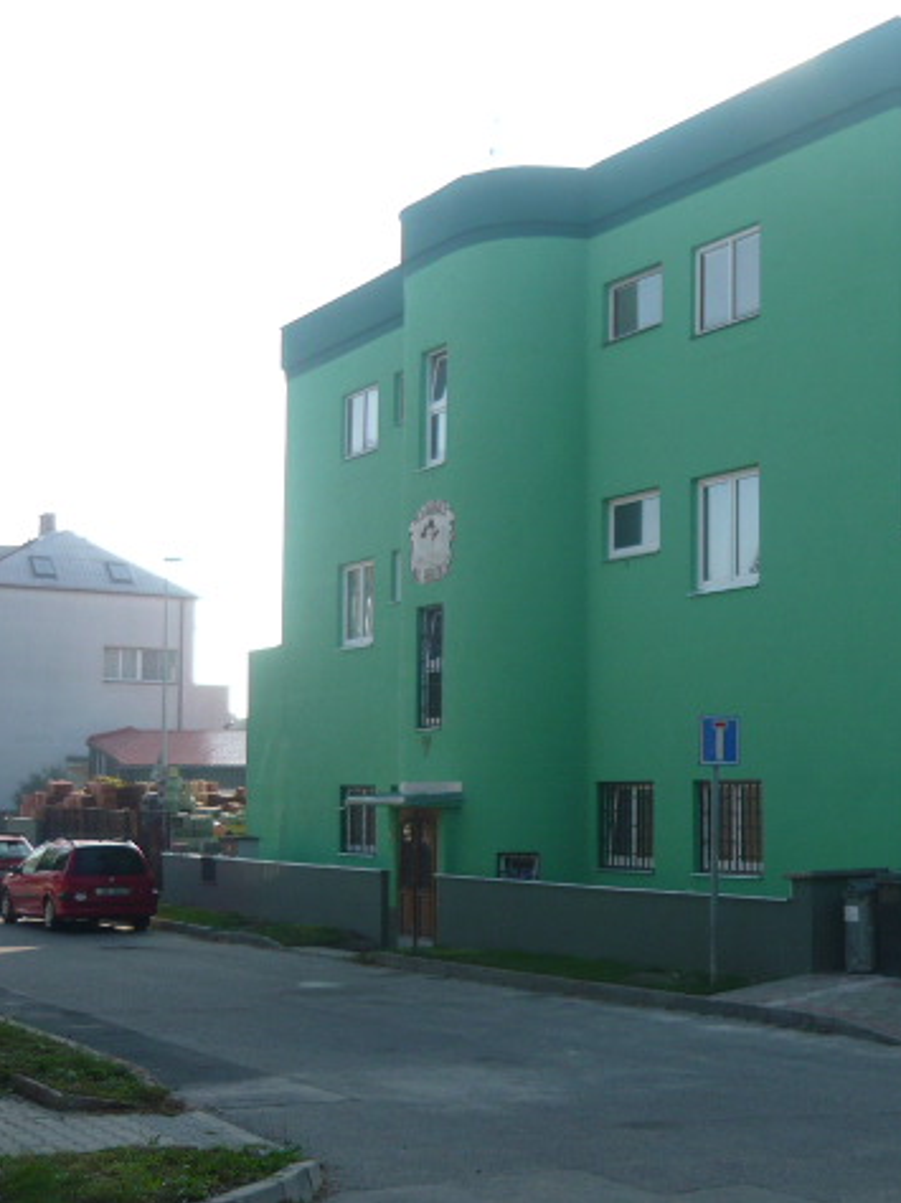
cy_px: 602
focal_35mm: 50
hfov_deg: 28.0
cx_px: 807
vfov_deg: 38.2
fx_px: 1737
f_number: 2.8
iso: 100
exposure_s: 1/640
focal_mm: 5.5
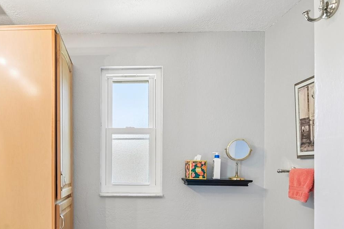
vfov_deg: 51.3
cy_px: 166
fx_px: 229
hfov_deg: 70.8
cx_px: 105
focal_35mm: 24
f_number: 8
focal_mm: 15
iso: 400
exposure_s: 1/30
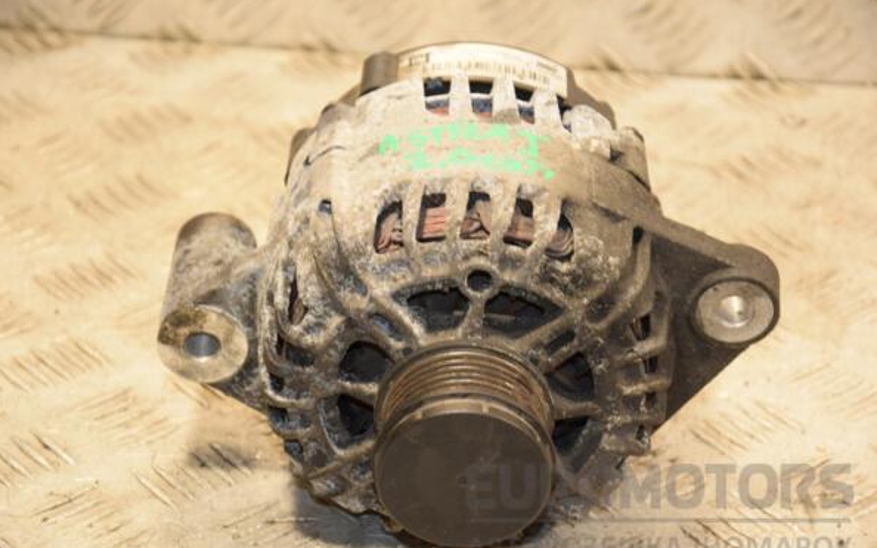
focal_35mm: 142
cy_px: 290
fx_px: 3393
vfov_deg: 9.2
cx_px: 438
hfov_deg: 14.7
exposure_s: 1/80
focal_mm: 92
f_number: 5.6
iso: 800
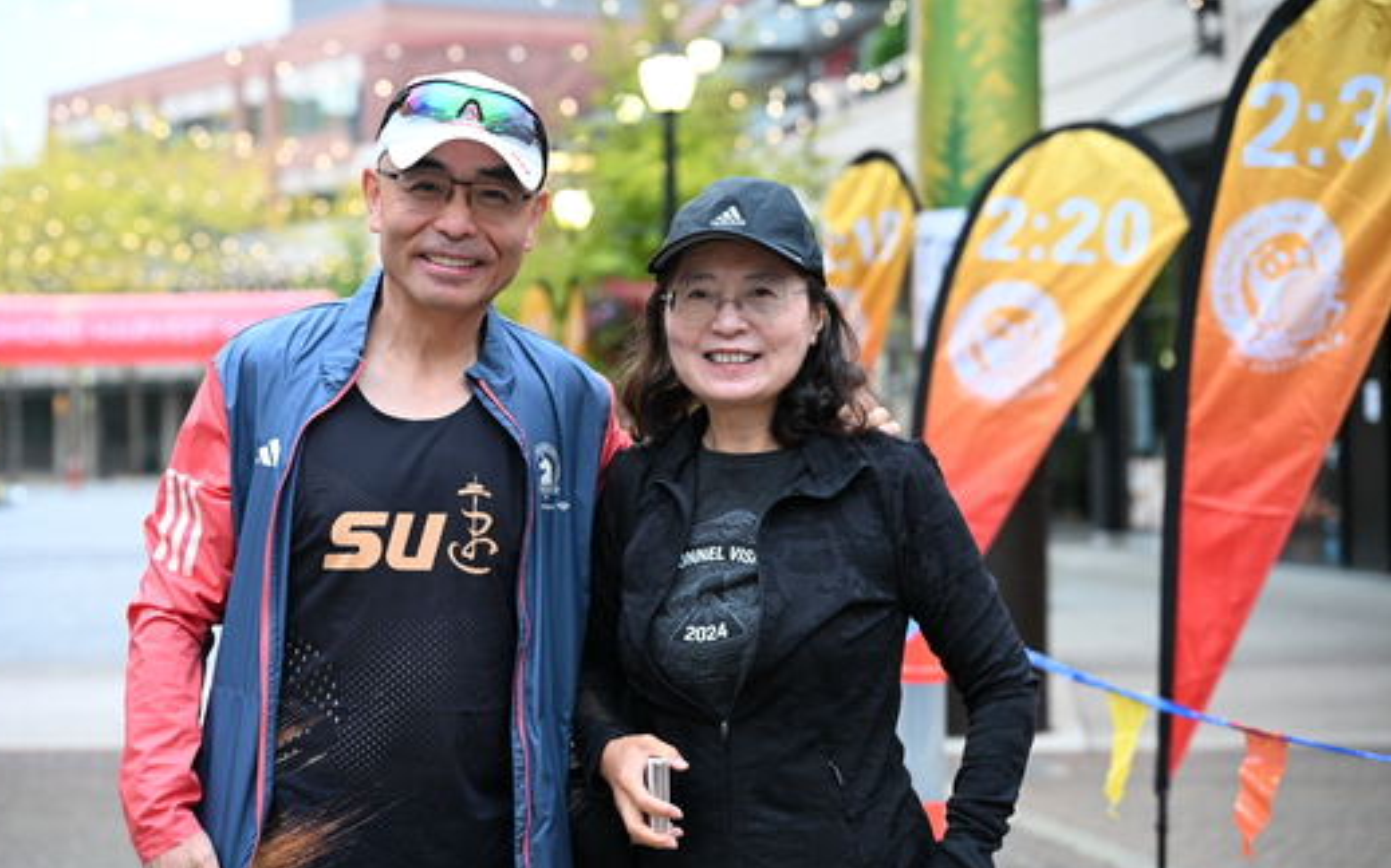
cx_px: 657
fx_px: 3070
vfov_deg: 16.1
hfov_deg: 25.5
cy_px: 425
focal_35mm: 81
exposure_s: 1/200
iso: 3200
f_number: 4
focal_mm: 75
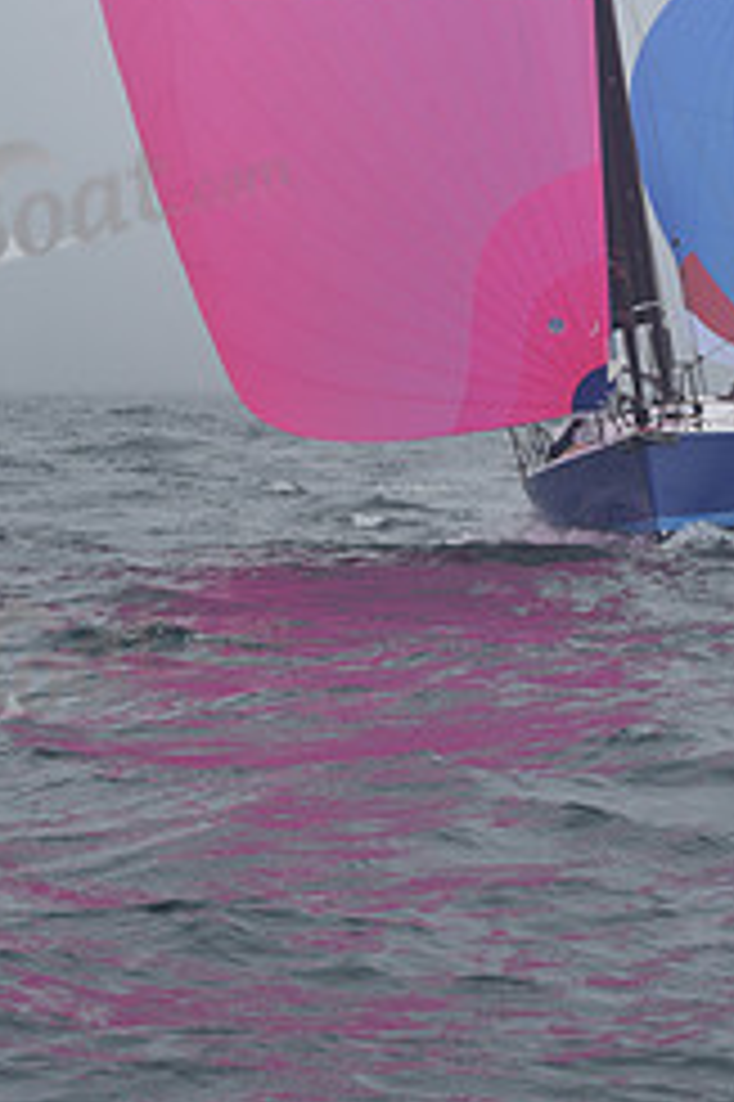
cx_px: 525
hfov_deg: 8.3
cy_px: -58
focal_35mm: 166
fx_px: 5084
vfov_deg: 12.2
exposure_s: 1/800
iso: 250
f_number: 10
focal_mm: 70
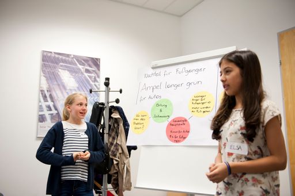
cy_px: 98
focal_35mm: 36
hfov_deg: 53.1
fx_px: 295
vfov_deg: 36.8
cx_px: 148
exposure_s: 1/125
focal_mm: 36
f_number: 2.8
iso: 640
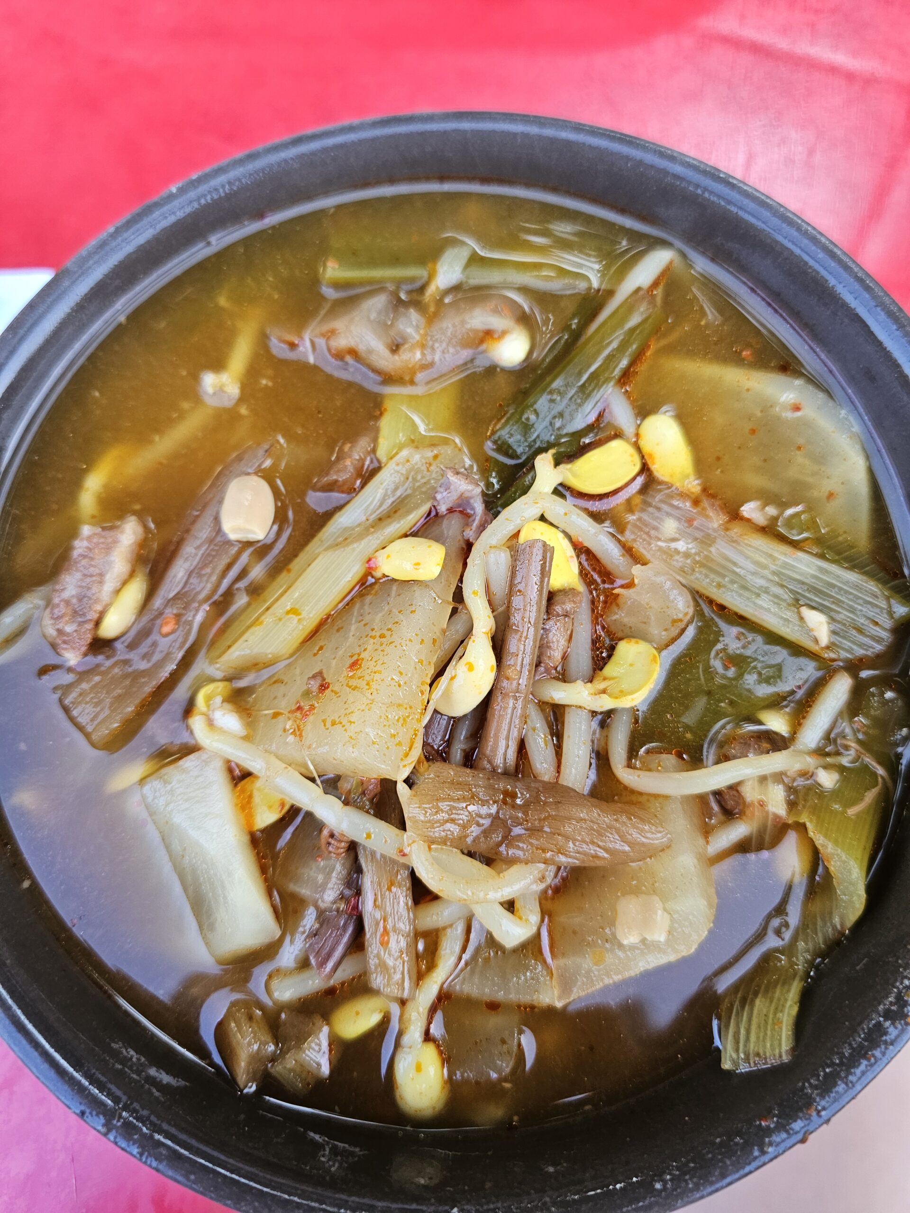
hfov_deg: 58.9
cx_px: 455
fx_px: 806
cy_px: 606
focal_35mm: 23
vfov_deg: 73.9
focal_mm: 6.3
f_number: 1.7
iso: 160
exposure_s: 1/207
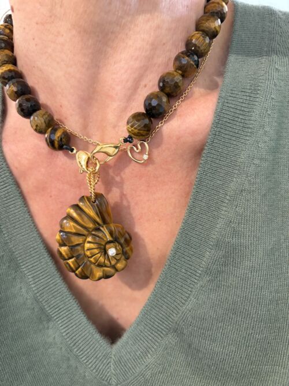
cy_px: 193
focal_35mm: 26
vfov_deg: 67.3
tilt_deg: -4.6
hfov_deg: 53.0
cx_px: 144
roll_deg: -1.4
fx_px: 290
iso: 200
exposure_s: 1/50
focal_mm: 5.96
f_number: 1.6
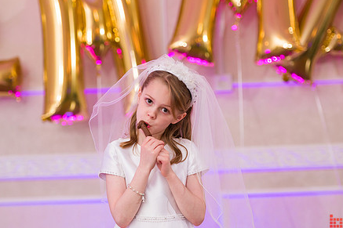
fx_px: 1238
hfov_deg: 15.8
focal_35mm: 130
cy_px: 104
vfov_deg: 10.5
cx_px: 158
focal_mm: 98
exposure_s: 1/200
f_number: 3.2
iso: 1000
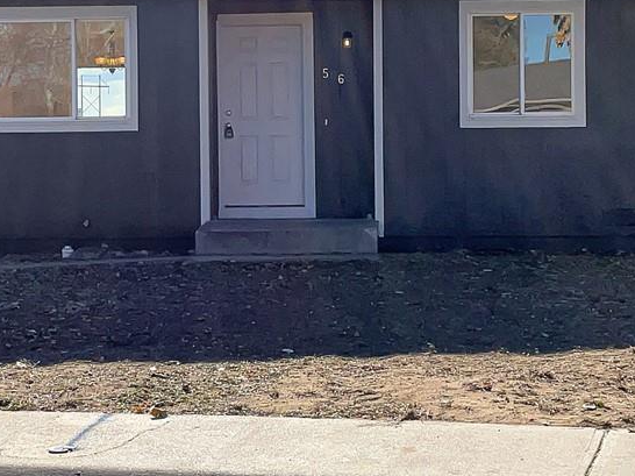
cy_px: 113
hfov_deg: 23.0
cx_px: 305
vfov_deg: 17.2
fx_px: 1559
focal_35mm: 85
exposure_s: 1/3125
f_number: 1.8
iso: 16
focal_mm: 3
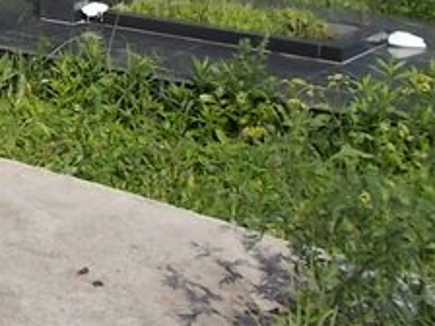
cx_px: -247
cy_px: -47
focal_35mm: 93
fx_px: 1169
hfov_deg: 18.3
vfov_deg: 15.4
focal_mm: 4.6
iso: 80
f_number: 8
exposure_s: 1/160
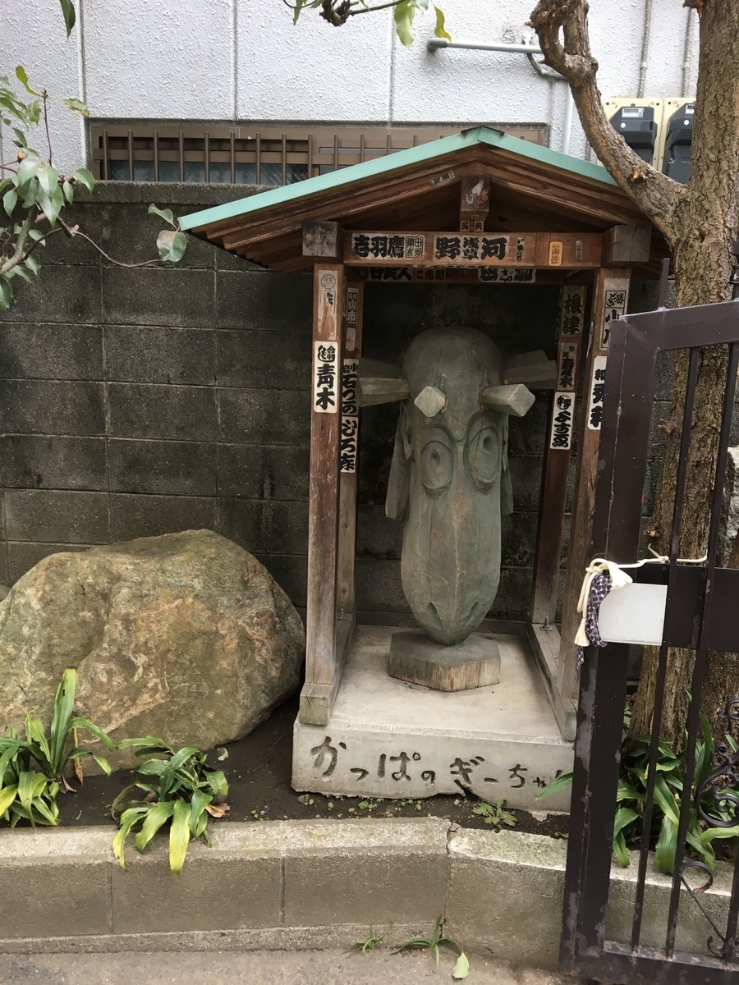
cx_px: 370
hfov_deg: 48.2
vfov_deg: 61.7
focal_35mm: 29
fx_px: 825
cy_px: 492
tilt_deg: -10.0
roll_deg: -1.4
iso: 25
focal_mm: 4.15
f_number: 2.2
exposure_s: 1/40
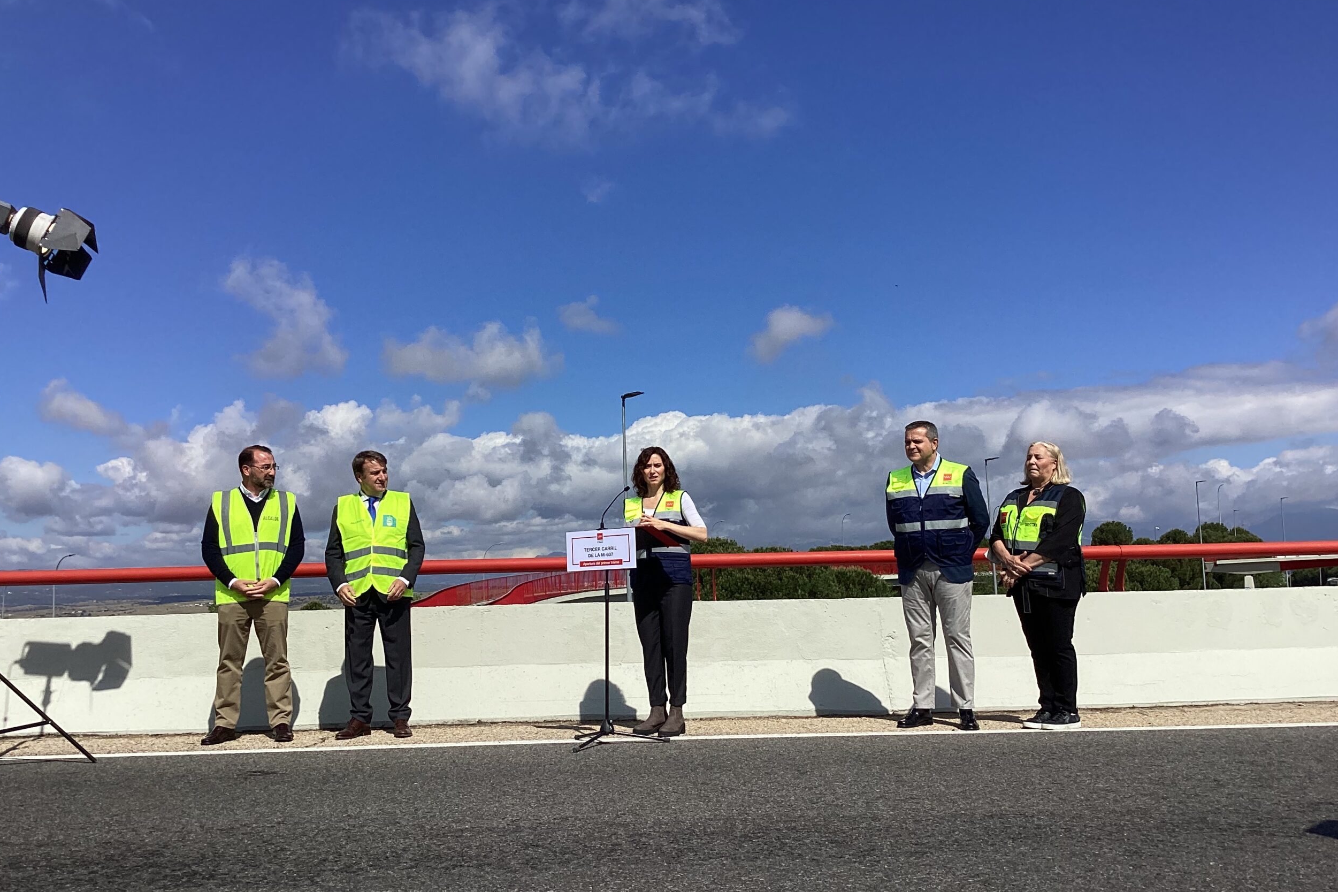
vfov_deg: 39.9
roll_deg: +1.0
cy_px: 472
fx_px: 1226
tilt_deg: +4.7
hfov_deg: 57.2
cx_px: 670
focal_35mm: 33
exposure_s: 1/2809
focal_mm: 3.3
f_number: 2.4
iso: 25
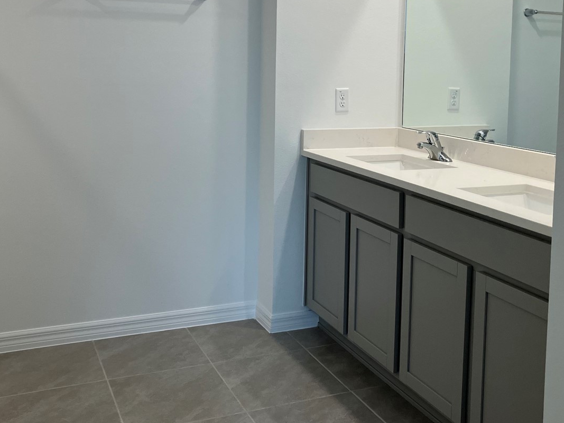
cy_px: 116
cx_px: 294
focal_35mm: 42
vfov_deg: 33.8
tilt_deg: -3.5
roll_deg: -0.5
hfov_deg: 44.8
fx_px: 684
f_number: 1.8
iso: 80
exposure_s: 1/120
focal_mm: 3.99
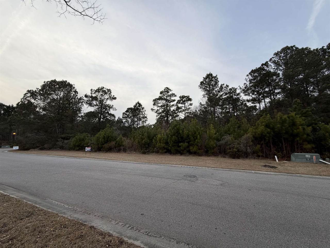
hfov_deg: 102.1
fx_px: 133
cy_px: 124
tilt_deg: +7.5
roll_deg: +0.3
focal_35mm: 14
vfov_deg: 85.7
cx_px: 165
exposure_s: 1/289
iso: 50
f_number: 2.2
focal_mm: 2.22
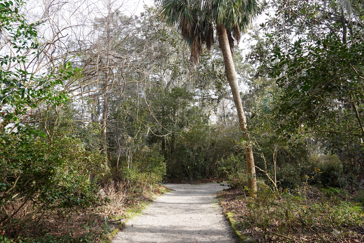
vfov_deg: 46.4
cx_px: 182
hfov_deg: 65.5
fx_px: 283
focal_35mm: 28
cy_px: 122
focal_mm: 28
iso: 200
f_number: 6.3
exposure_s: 1/100
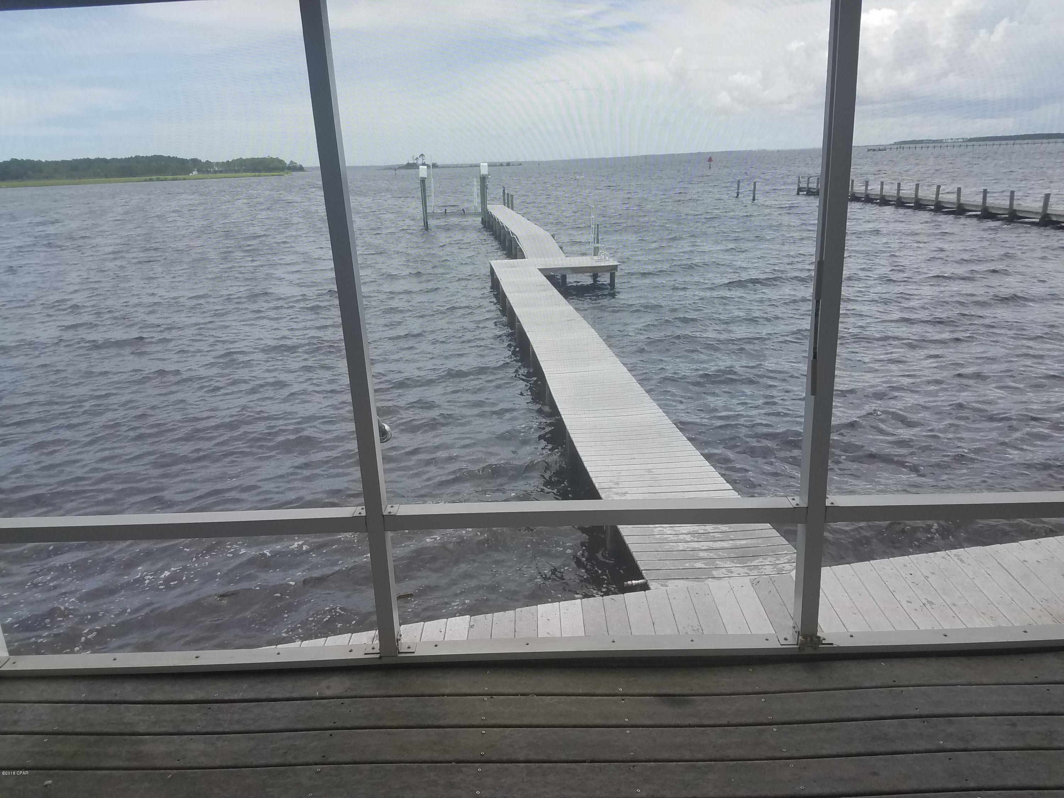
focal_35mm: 26
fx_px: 799
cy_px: 399
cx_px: 532
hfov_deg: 67.3
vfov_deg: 53.1
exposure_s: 1/884
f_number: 1.7
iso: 40
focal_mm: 4.2
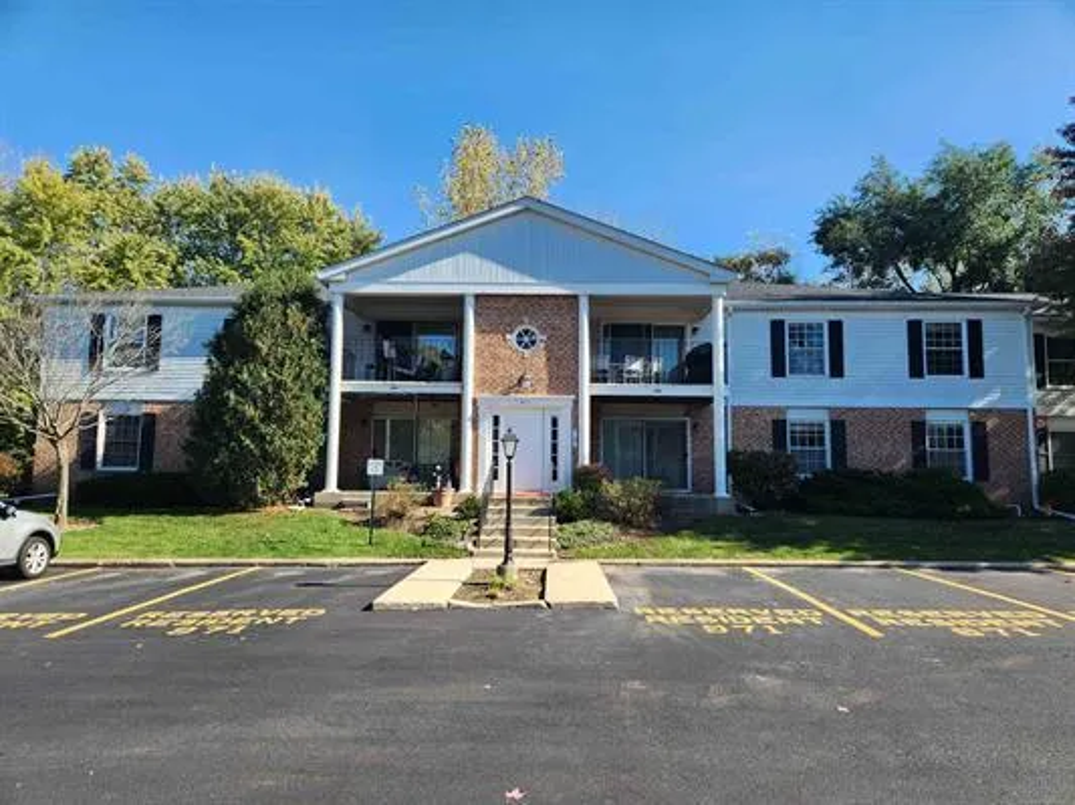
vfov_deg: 58.8
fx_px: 714
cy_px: 402
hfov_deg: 74.0
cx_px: 538
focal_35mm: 23
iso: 20
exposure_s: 1/740
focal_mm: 5.4
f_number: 1.8
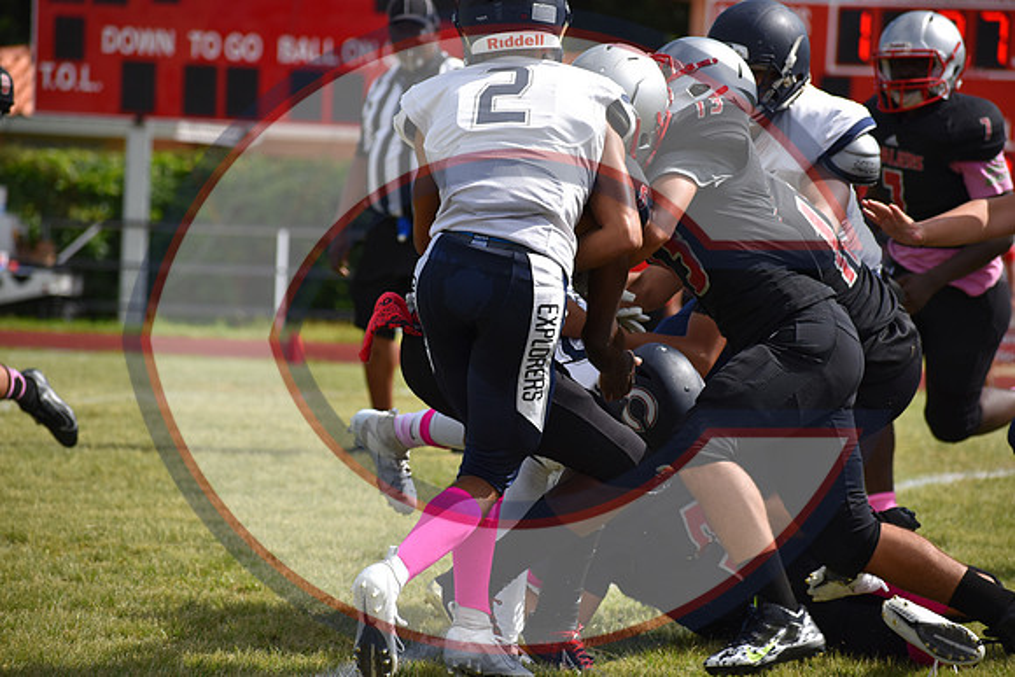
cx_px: 508
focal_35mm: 240
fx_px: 6768
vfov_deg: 5.7
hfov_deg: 8.6
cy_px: 338
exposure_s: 1/2000
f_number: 5.6
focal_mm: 160
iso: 250
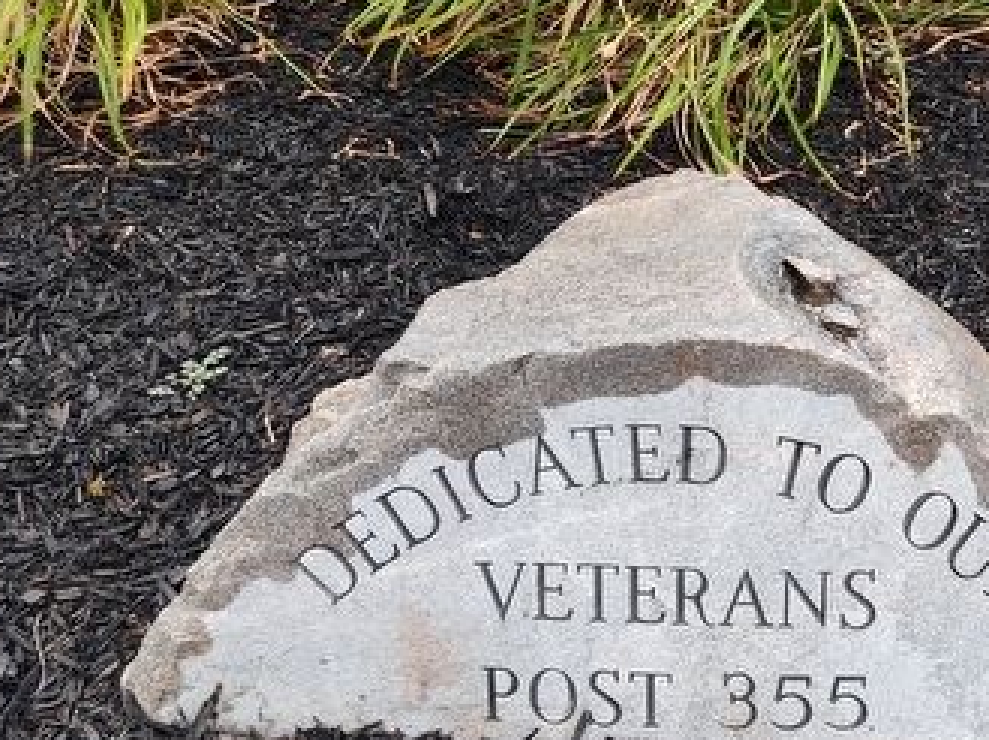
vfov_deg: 26.0
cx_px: 869
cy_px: 388
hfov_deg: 32.8
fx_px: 1598
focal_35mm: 56
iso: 800
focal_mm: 5.56
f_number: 1.8
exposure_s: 1/120
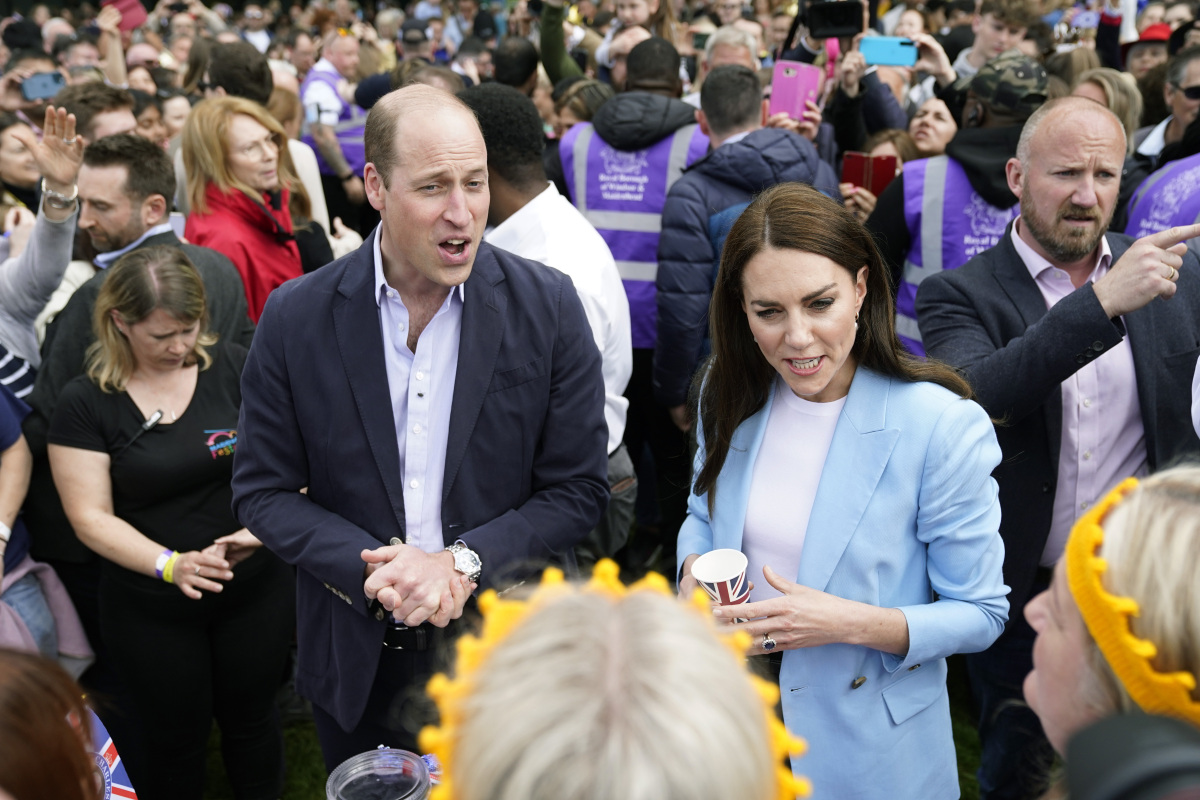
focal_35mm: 37
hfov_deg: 51.9
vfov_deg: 35.9
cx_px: 600
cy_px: 400
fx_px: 1233
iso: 500
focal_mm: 37
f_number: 3.5
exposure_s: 1/1600
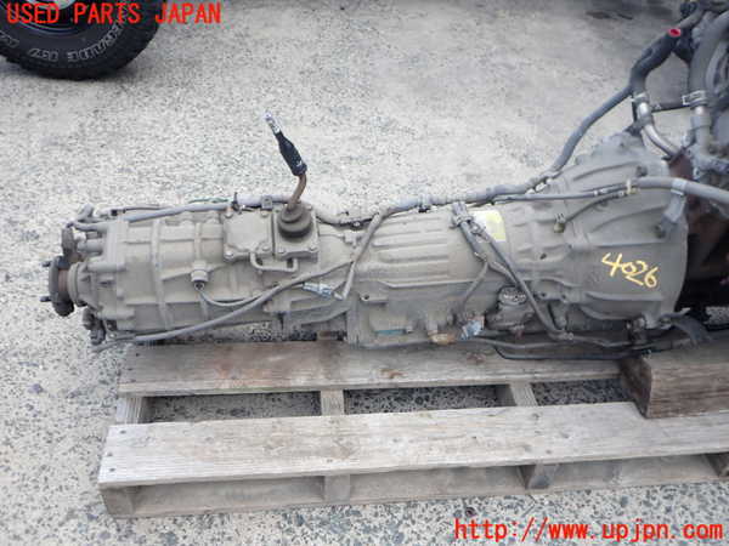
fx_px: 632
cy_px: 273
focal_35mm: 30
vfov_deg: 46.8
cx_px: 364
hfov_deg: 60.0
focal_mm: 5.4
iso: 100
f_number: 2.3
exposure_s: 1/125
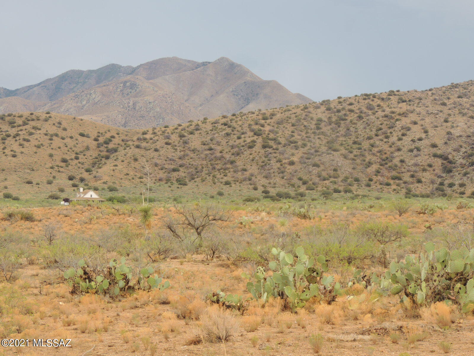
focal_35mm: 90
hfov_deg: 21.8
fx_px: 1232
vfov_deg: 16.4
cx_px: 237
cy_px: 178
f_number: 4.1
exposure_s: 1/160
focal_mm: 16
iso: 100
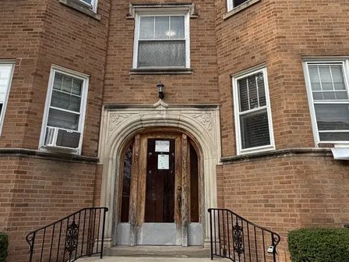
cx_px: 178
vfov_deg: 43.5
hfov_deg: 56.8
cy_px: 87
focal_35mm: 32
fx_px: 323
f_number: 2.2
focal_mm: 2.22
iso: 40
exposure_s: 1/694
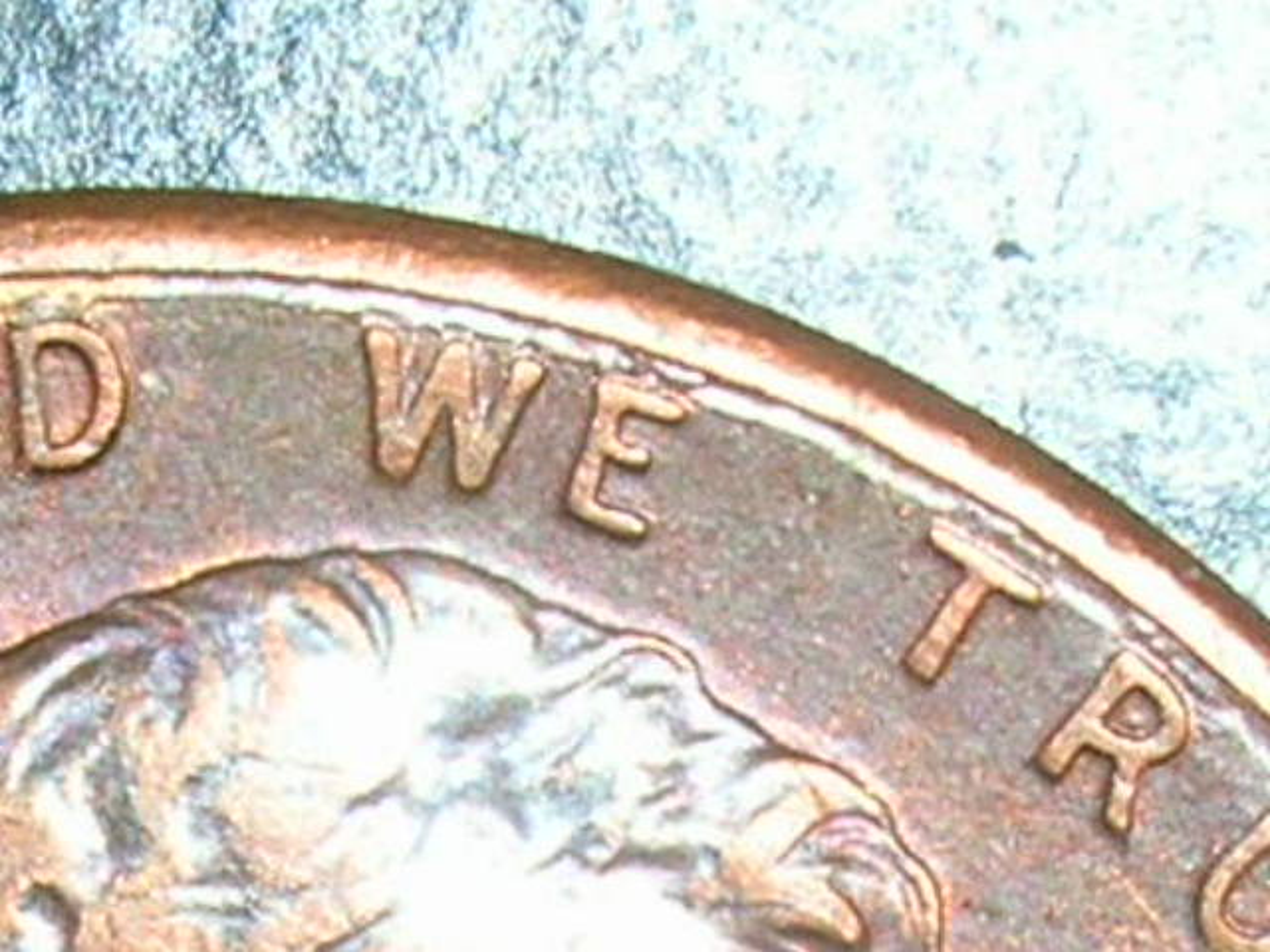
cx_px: 635
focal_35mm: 46
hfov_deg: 41.2
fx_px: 1688
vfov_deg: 31.5
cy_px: 476
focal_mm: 7.7
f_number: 5.4
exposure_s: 1/60.1
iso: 50
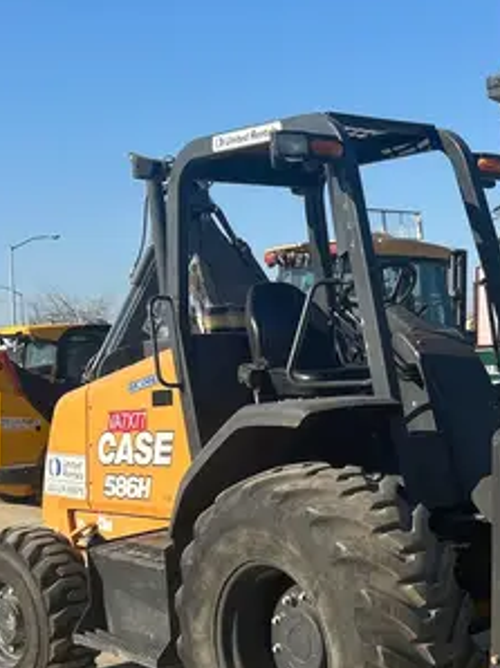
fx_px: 1234
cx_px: 504
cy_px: 416
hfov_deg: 22.0
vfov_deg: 30.2
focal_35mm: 64
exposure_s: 1/3460
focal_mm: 5.7
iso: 50
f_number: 1.5
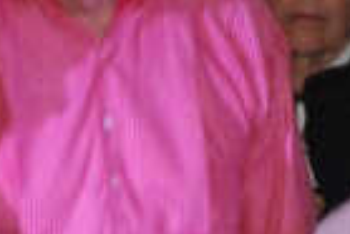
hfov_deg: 2.2
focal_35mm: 929
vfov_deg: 1.5
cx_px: 3
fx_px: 9044
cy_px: 376
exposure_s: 1/60
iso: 1600
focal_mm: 135
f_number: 5
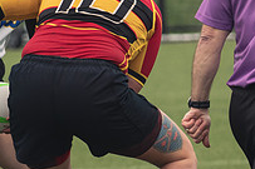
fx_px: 7891
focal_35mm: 1115
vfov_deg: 1.2
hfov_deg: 1.9
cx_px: 53
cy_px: 75
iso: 1000
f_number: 6.3
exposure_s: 1/800
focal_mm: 260
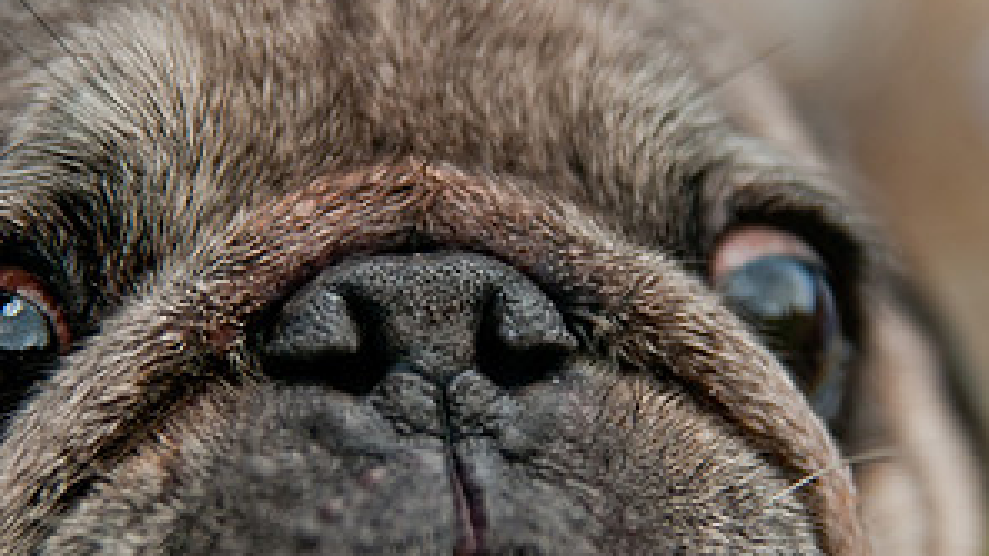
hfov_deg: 18.0
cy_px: 380
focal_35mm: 119
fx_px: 3120
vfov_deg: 10.2
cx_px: 494
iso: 200
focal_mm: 50
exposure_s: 1/2000
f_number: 2.8
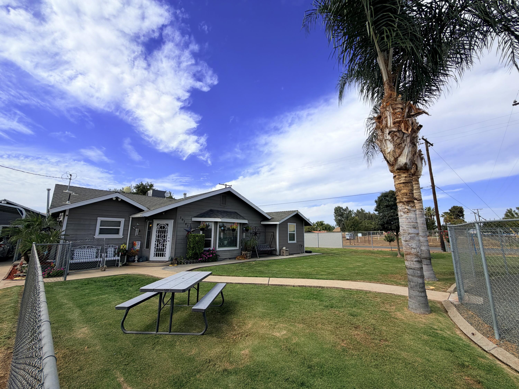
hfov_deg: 102.1
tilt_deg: +9.6
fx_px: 210
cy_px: 194
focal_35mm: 14
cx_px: 260
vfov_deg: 85.7
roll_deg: -1.0
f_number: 2.2
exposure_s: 1/1259
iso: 20
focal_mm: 2.22
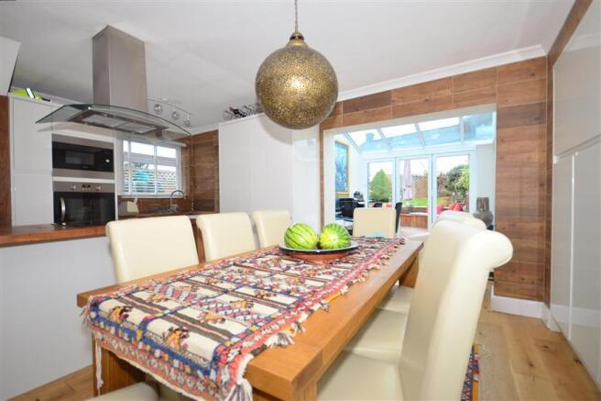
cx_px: 300
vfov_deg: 77.3
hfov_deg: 100.4
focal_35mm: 15
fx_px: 250
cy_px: 200
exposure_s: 1/13
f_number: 5
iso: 200
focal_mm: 10
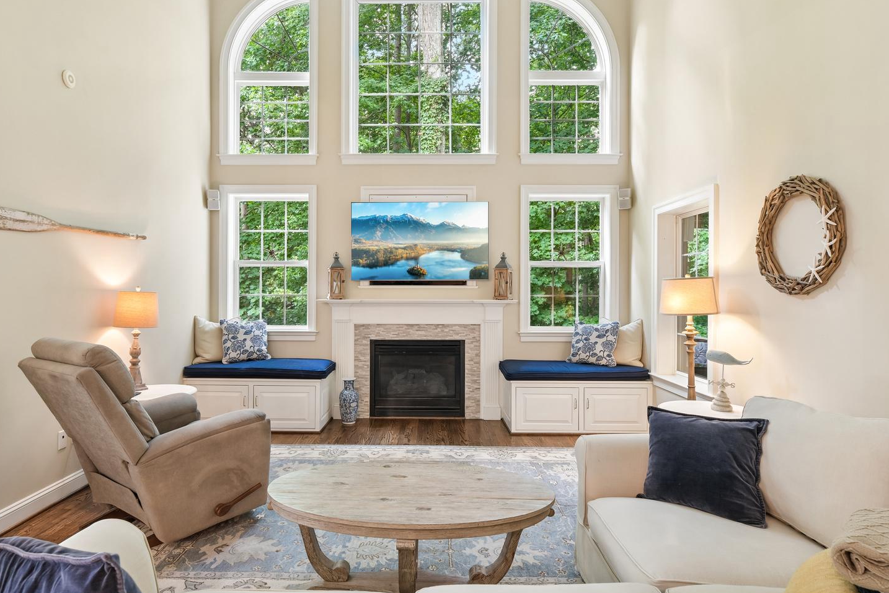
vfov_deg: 61.9
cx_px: 418
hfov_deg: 83.9
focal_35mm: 20
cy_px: 301
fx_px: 494
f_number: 8
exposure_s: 1/8
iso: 400
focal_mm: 14
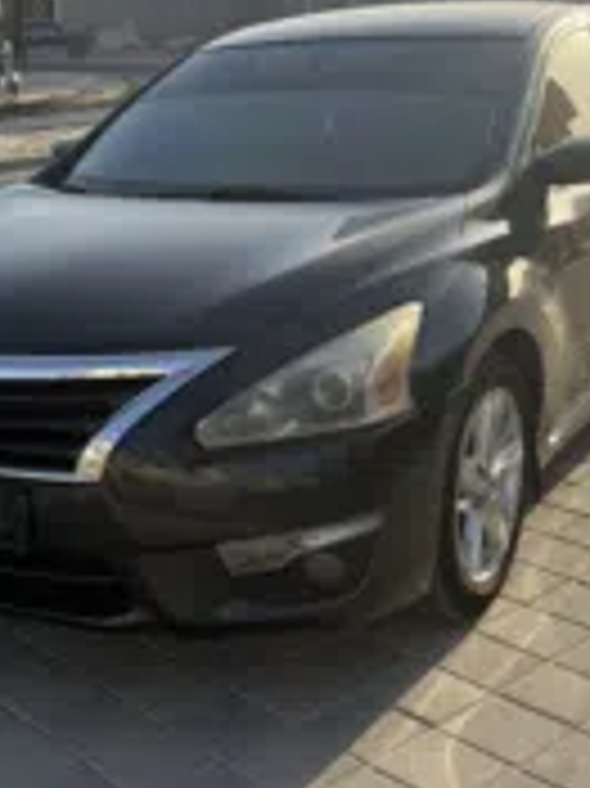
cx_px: 167
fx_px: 1251
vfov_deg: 35.0
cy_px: 378
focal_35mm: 55
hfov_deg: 26.3
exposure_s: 1/5319
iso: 100
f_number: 1.78
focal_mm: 6.76
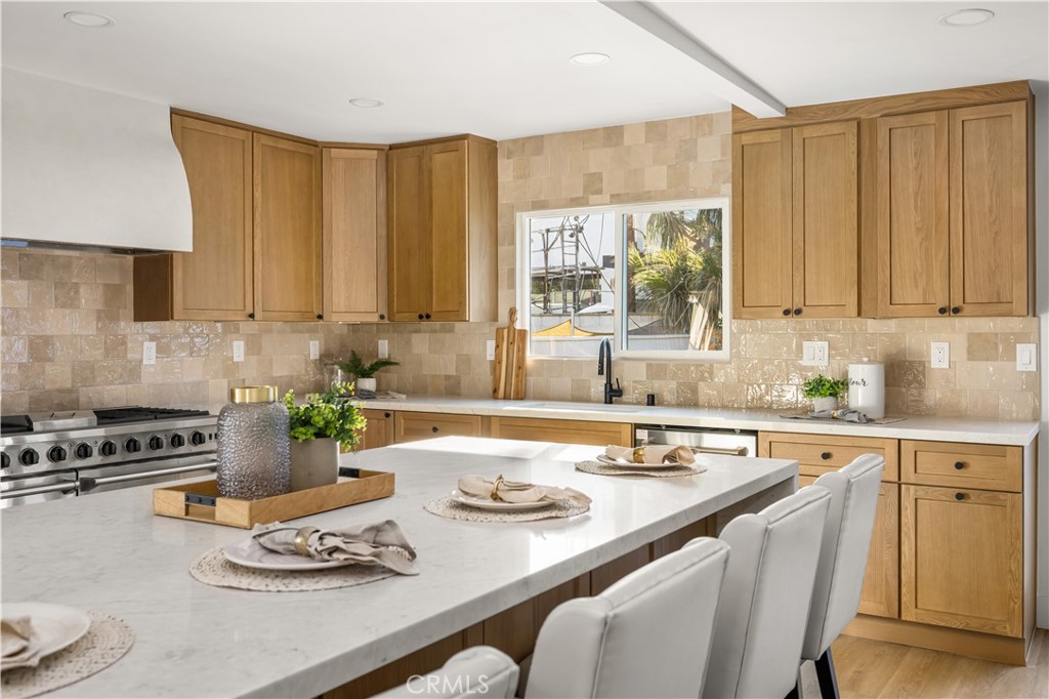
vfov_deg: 43.6
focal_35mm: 30
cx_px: 524
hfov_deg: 61.9
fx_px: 874
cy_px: 350
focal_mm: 30
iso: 80
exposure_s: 1/10
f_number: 6.3
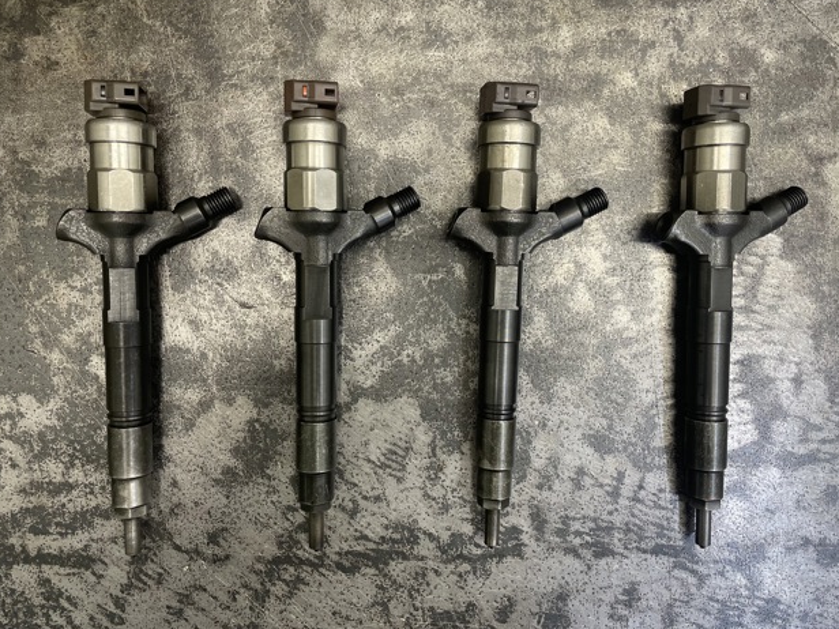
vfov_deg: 51.4
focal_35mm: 27
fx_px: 654
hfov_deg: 65.3
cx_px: 432
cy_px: 308
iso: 64
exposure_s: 1/100
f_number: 1.6
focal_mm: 4.2
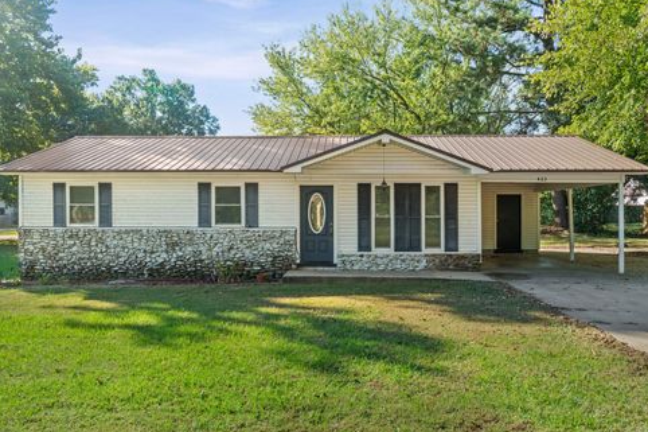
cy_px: 212
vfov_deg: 46.4
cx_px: 325
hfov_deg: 65.5
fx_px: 504
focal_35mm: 28
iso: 250
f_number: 9
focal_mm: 18
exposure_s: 1/60
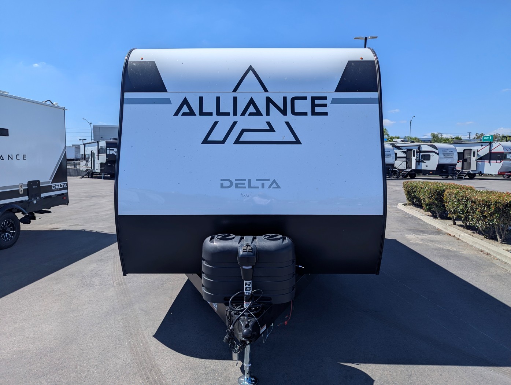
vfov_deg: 56.9
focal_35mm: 24
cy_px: 192
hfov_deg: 71.5
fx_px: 355
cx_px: 256
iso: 43
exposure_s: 1/2762
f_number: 1.85
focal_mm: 6.81
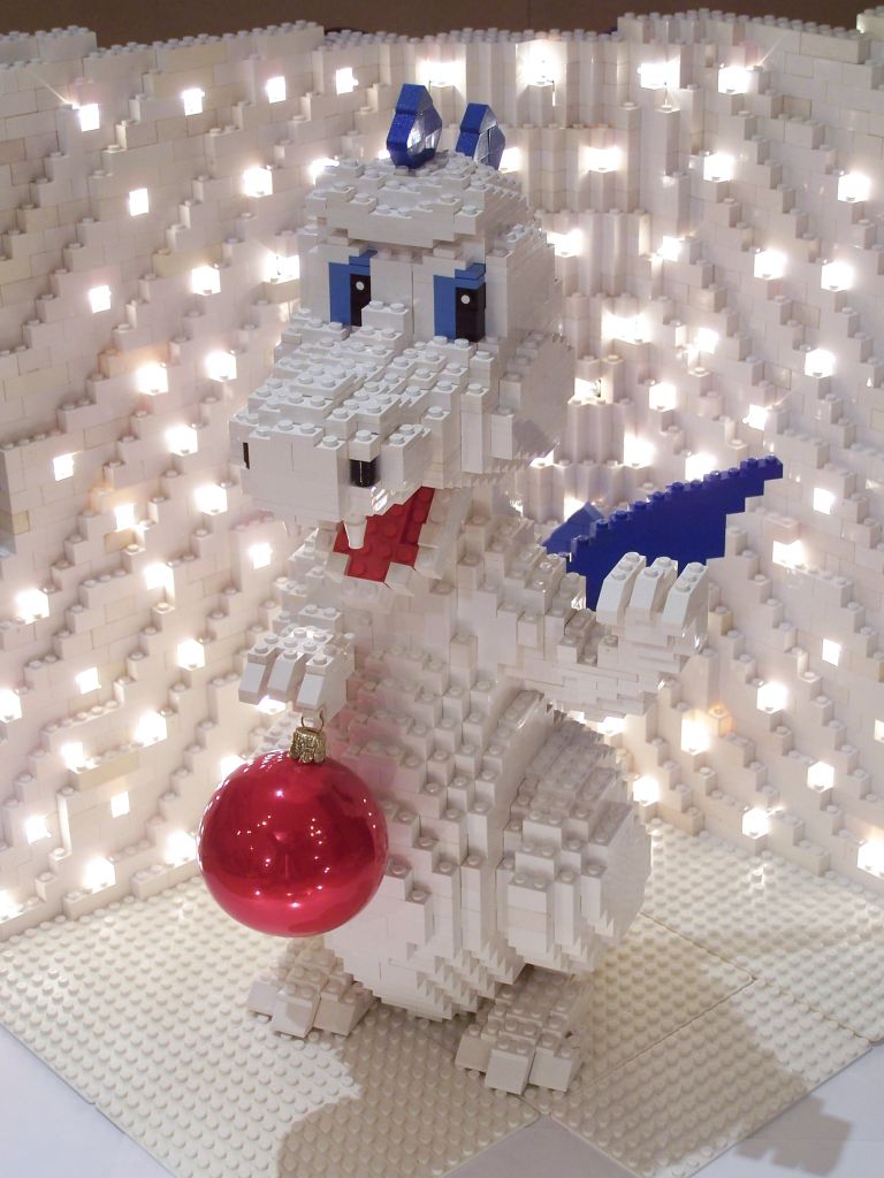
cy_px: 589
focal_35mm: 64
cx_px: 442
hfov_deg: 22.9
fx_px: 2179
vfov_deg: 30.3
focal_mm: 10.7
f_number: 3.2
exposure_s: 1/6
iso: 80
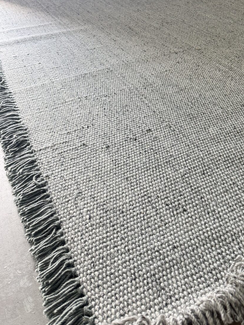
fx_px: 395
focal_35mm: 42
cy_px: 83
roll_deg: +4.5
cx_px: 193
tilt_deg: -24.6
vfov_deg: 43.4
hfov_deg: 33.4
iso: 200
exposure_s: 1/97
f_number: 1.78
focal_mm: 6.76
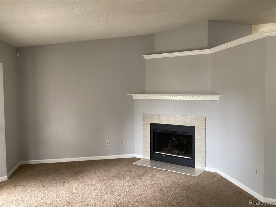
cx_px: 138
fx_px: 247
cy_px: 104
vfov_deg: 45.4
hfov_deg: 58.4
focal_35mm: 31
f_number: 2.4
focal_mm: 3.3
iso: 320
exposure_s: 1/60
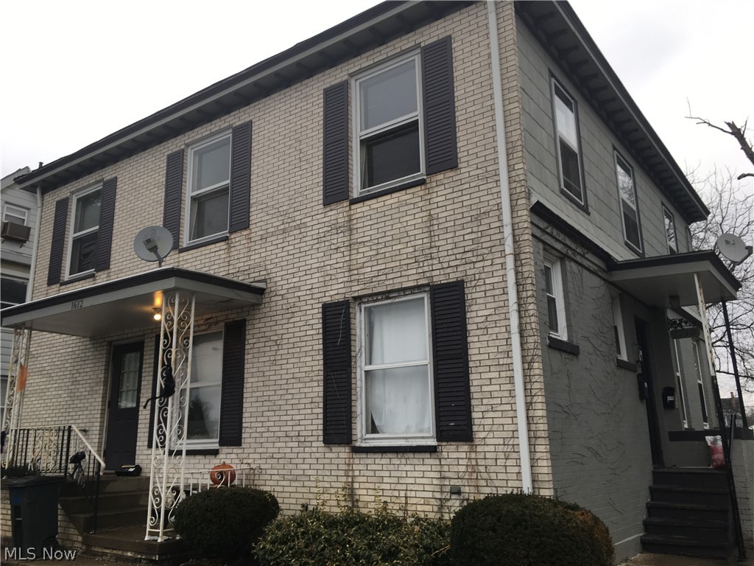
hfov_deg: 61.7
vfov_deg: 48.2
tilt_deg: +17.9
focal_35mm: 29
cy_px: 283
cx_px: 377
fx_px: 632
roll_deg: -0.1
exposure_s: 1/120
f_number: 2.2
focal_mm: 4.15
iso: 25
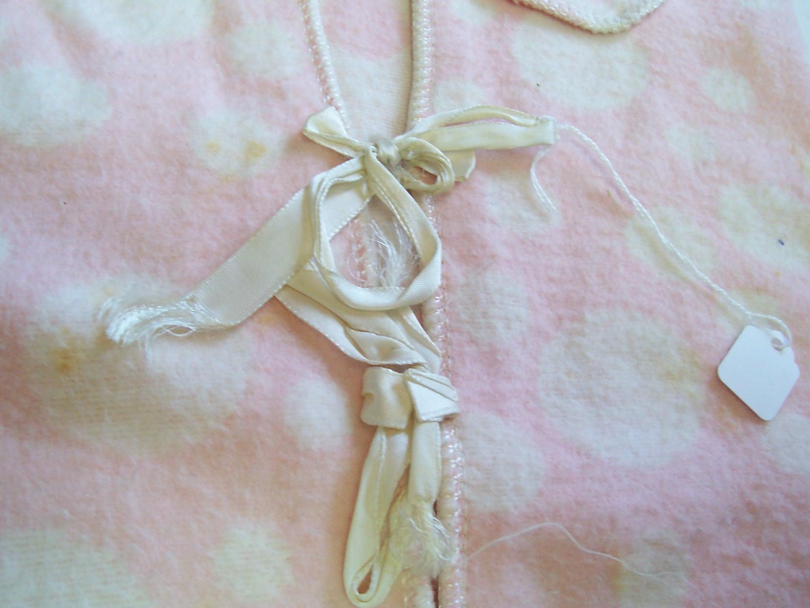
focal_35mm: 37
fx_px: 866
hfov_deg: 50.1
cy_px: 304
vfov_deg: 38.7
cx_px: 405
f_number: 2.8
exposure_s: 1/30
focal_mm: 5.6
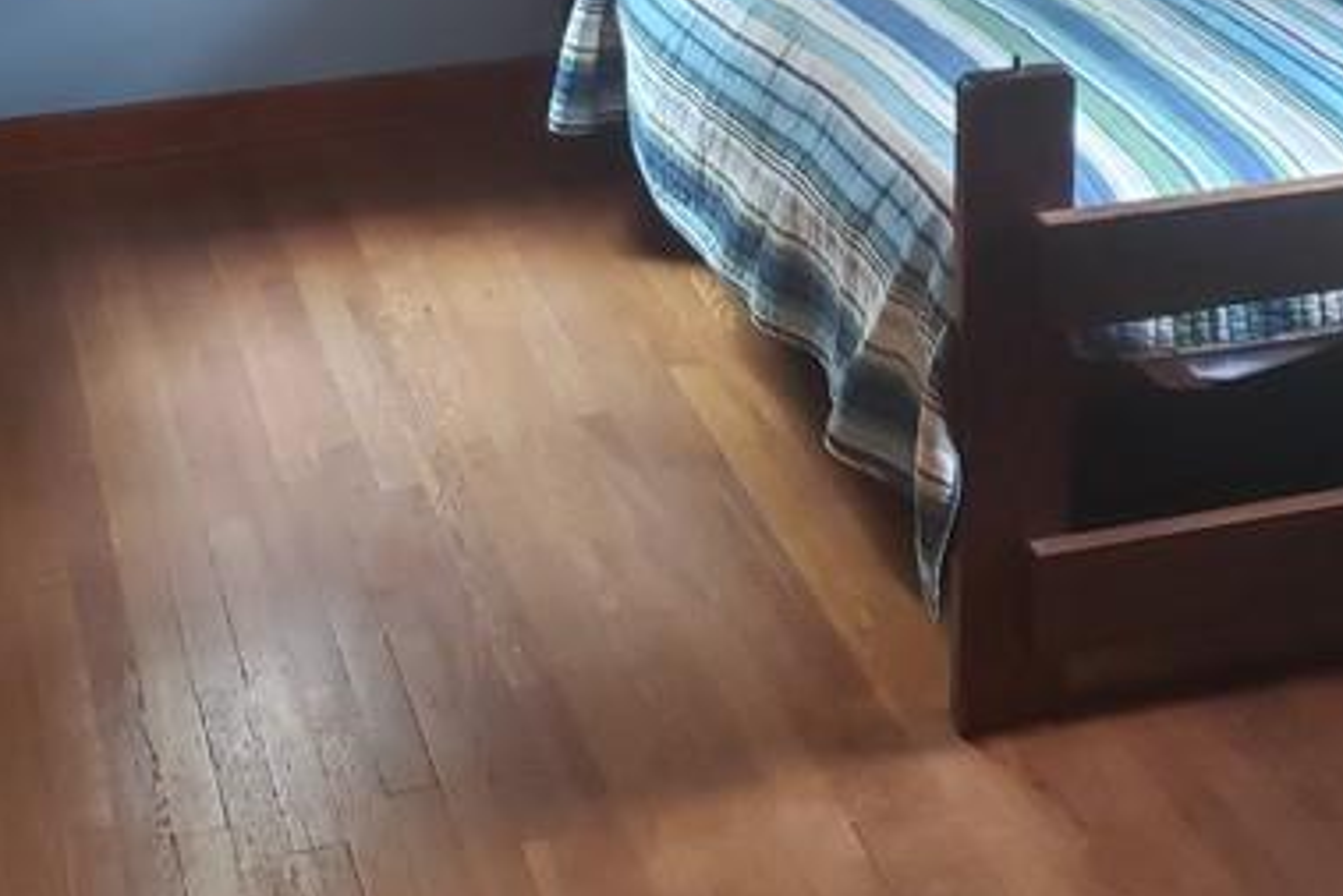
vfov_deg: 17.3
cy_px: -340
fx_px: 2724
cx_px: 833
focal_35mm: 73
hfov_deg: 27.6
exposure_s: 1/60
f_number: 1.5
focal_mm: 4.3
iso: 250
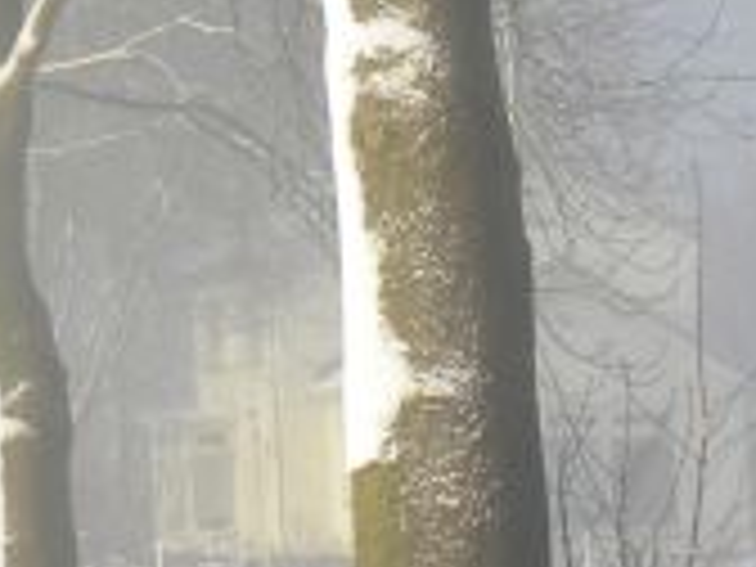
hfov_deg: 8.5
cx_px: -558
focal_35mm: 225
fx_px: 4914
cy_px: -405
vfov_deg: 6.5
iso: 64
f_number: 5
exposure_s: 1/235
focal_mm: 6.6
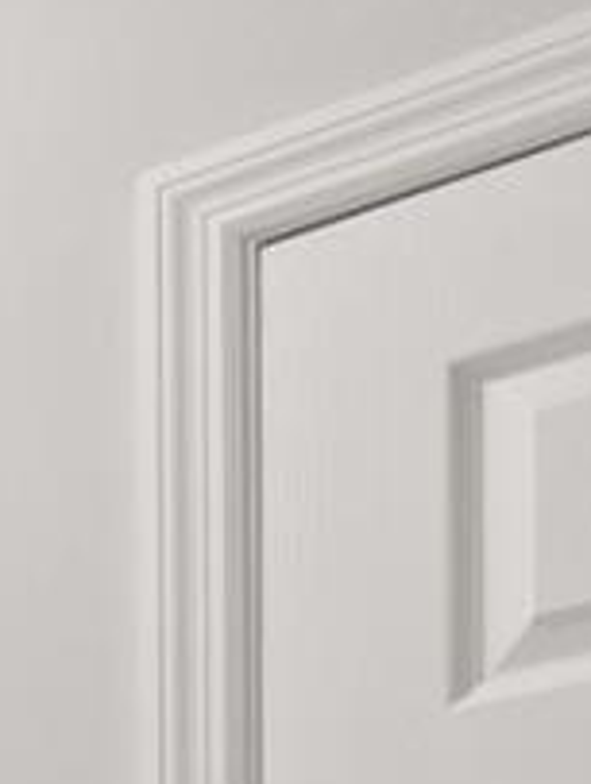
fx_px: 2832
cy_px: 1541
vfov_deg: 13.6
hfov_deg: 8.2
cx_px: -1611
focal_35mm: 125
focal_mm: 11
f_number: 8
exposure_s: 1/1.67
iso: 250
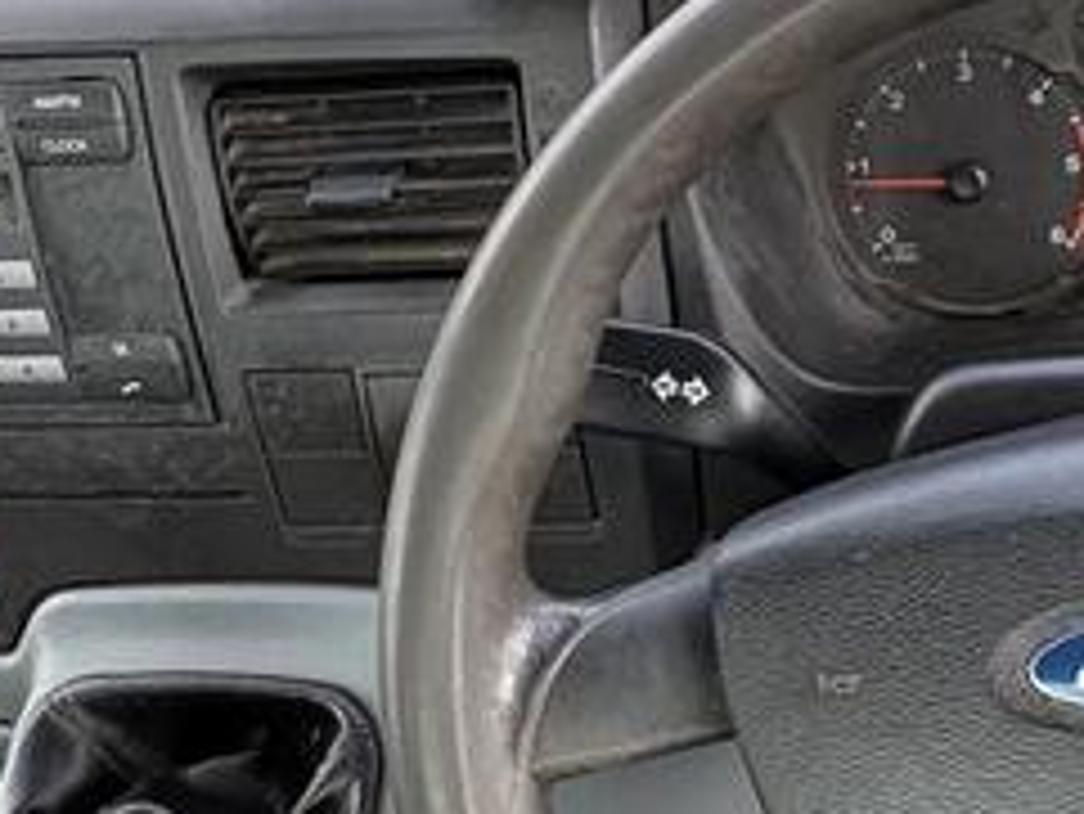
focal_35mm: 52
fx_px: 1629
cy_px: 423
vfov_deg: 28.1
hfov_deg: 35.0
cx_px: 945
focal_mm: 2.22
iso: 80
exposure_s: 1/108
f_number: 2.2
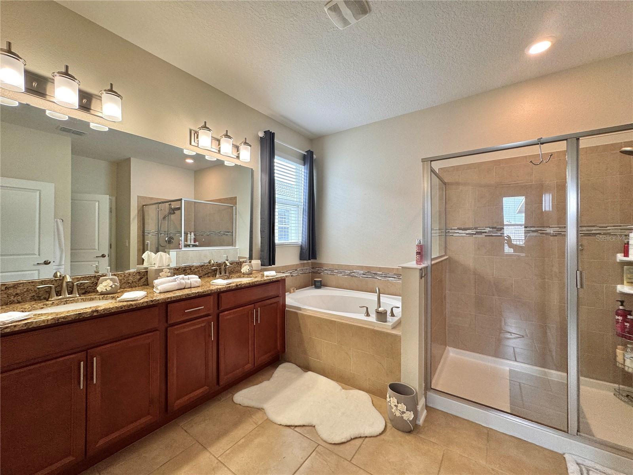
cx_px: 316
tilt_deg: -1.2
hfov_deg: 102.1
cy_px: 238
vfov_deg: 85.7
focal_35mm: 14
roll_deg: -1.2
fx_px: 256
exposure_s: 1/120
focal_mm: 2.22
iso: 125
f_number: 2.2
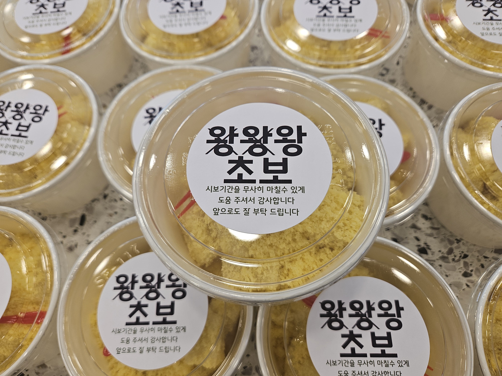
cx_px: 251
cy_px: 188
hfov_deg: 73.9
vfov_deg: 58.9
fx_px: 334
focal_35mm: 23
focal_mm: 5.4
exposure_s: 1/120
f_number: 1.8
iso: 32
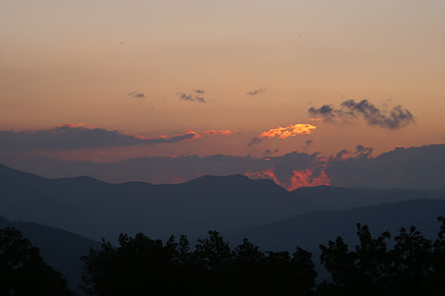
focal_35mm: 129
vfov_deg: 10.6
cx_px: 222
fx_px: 1593
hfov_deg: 15.9
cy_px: 142
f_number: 5.6
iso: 125
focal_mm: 70
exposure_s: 1/160
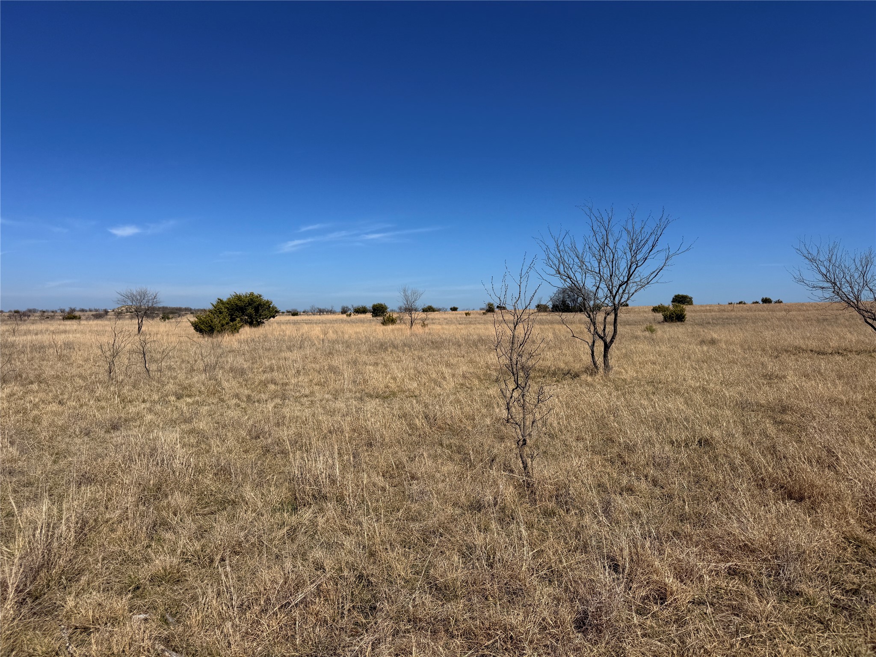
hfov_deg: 71.6
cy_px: 328
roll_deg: +0.1
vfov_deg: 56.8
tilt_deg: -0.6
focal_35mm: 24
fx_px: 607
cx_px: 438
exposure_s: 1/9091
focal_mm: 6.76
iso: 80
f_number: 1.78
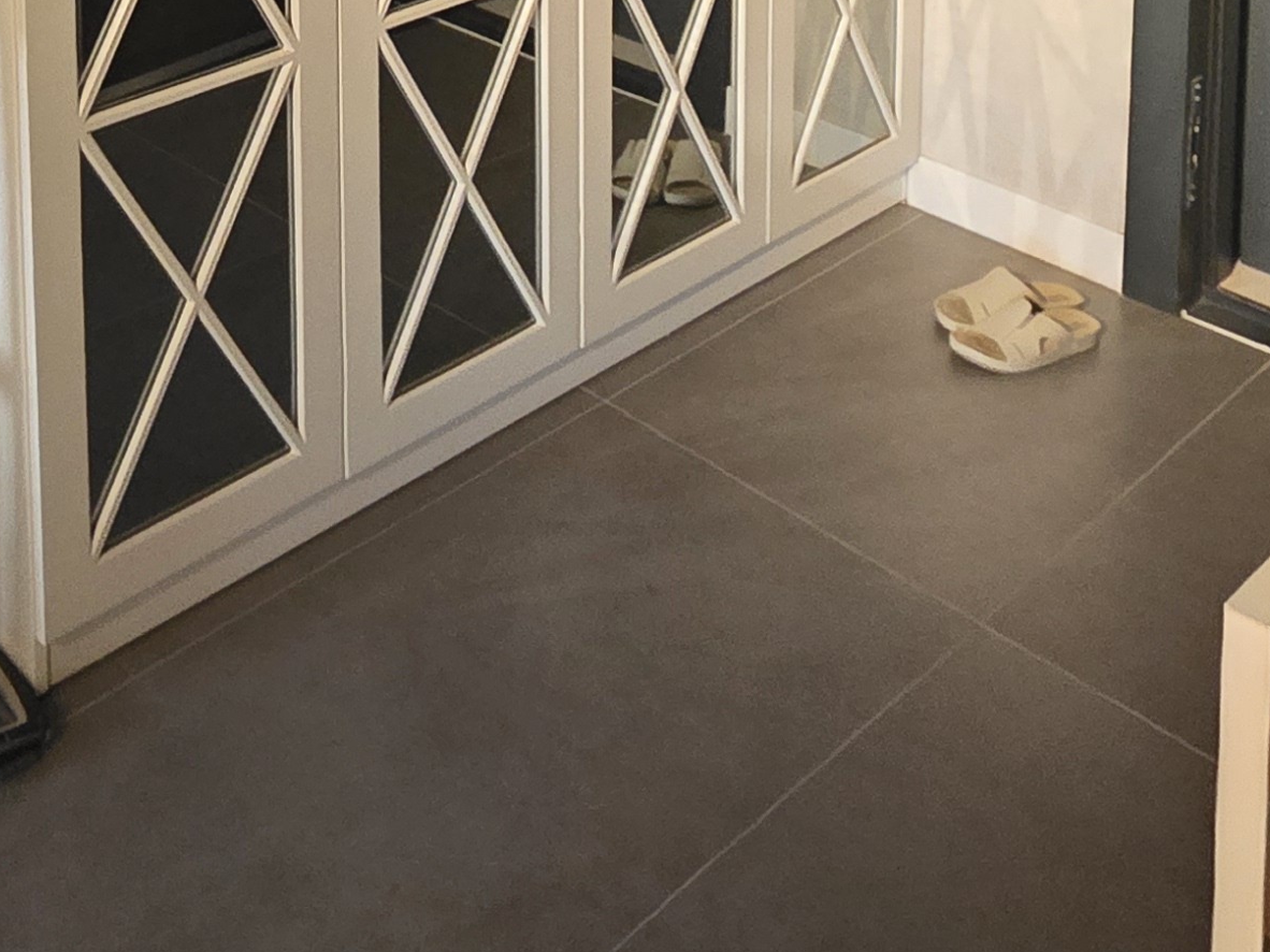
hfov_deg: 41.9
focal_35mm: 44
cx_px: 341
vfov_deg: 25.5
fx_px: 1614
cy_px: -438
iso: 800
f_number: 1.9
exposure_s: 1/60
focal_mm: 2.2
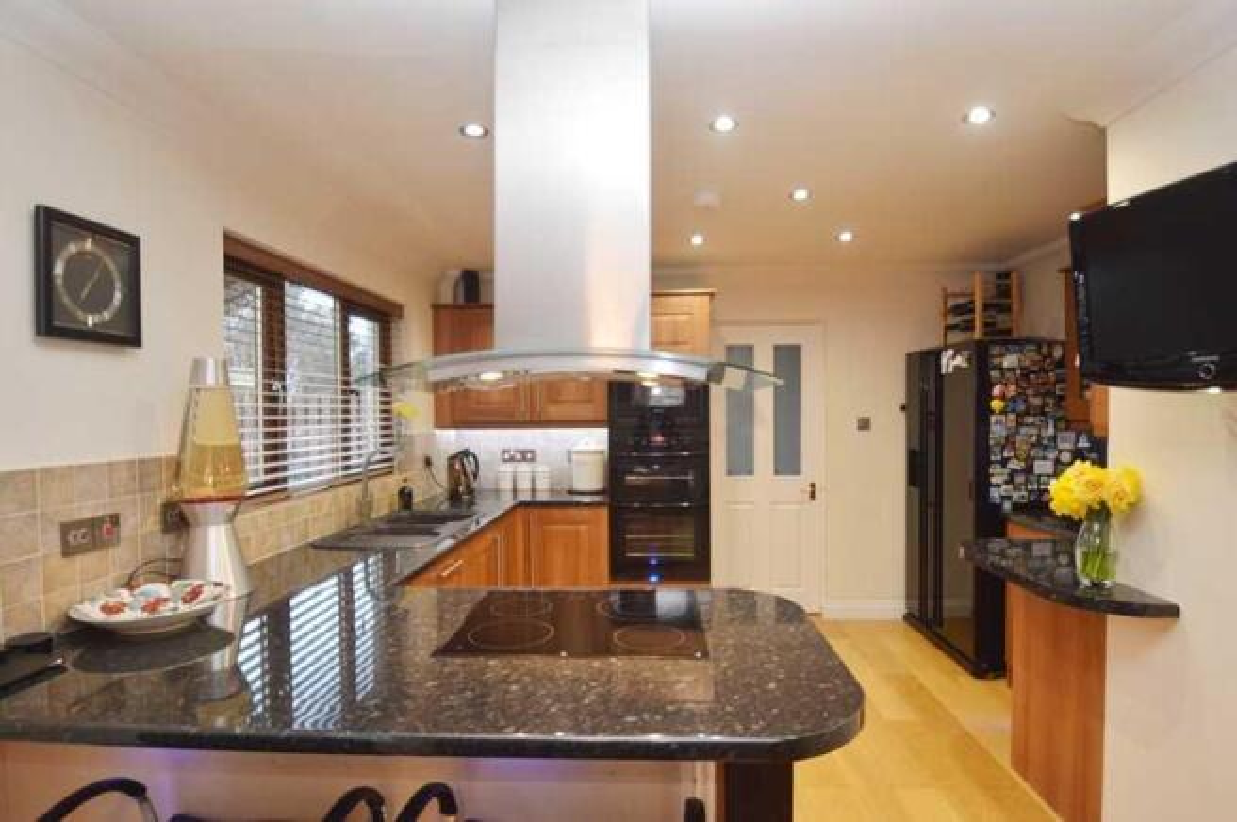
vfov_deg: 67.3
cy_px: 411
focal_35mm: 18
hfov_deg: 90.1
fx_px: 618
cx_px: 618
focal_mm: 12
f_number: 3.8
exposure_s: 1/60
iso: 800
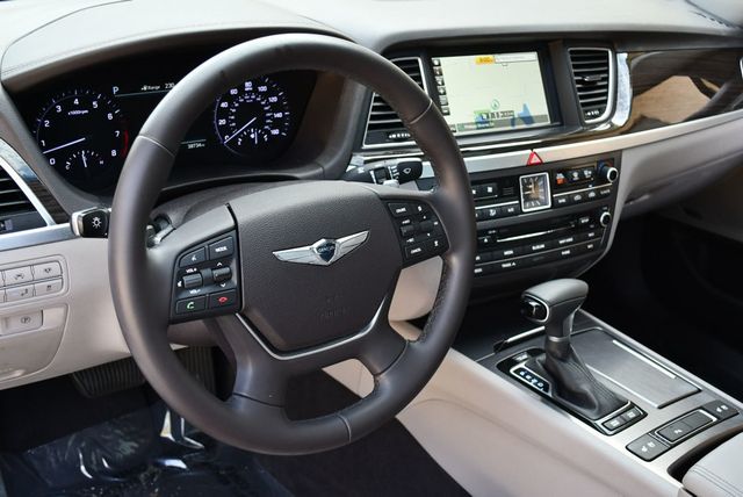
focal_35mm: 44
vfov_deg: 30.6
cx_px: 372
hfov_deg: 44.5
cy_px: 248
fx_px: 909
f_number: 3.8
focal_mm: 22
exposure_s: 1/250
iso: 640
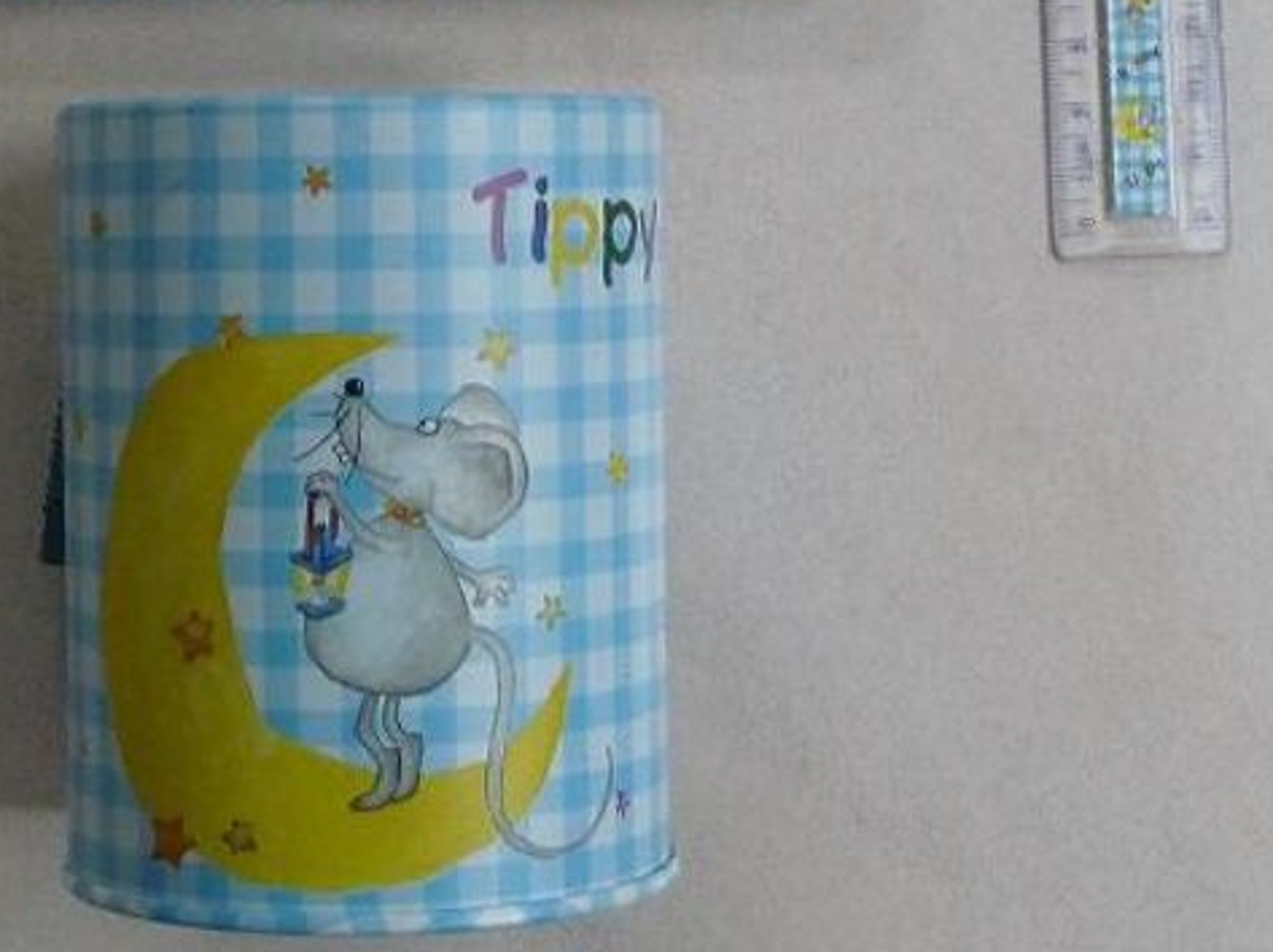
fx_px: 3344
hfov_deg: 21.4
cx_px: 382
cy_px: 121
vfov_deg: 16.0
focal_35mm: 91
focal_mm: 7.1
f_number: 4
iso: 400
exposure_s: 1/20
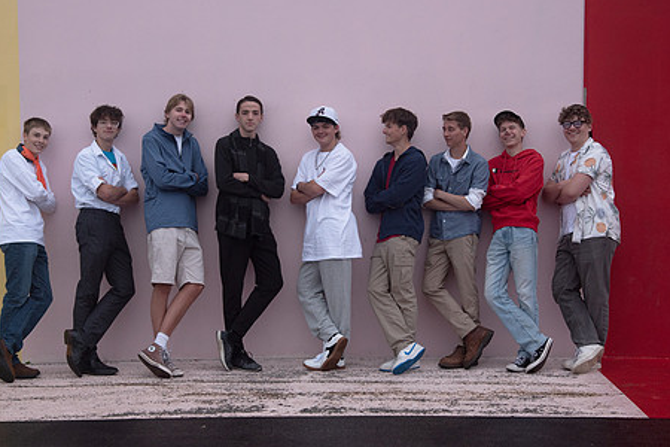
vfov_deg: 20.3
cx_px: 332
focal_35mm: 67
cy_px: 187
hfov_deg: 30.1
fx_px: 1247
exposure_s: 1/125
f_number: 5
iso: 640
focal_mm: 52
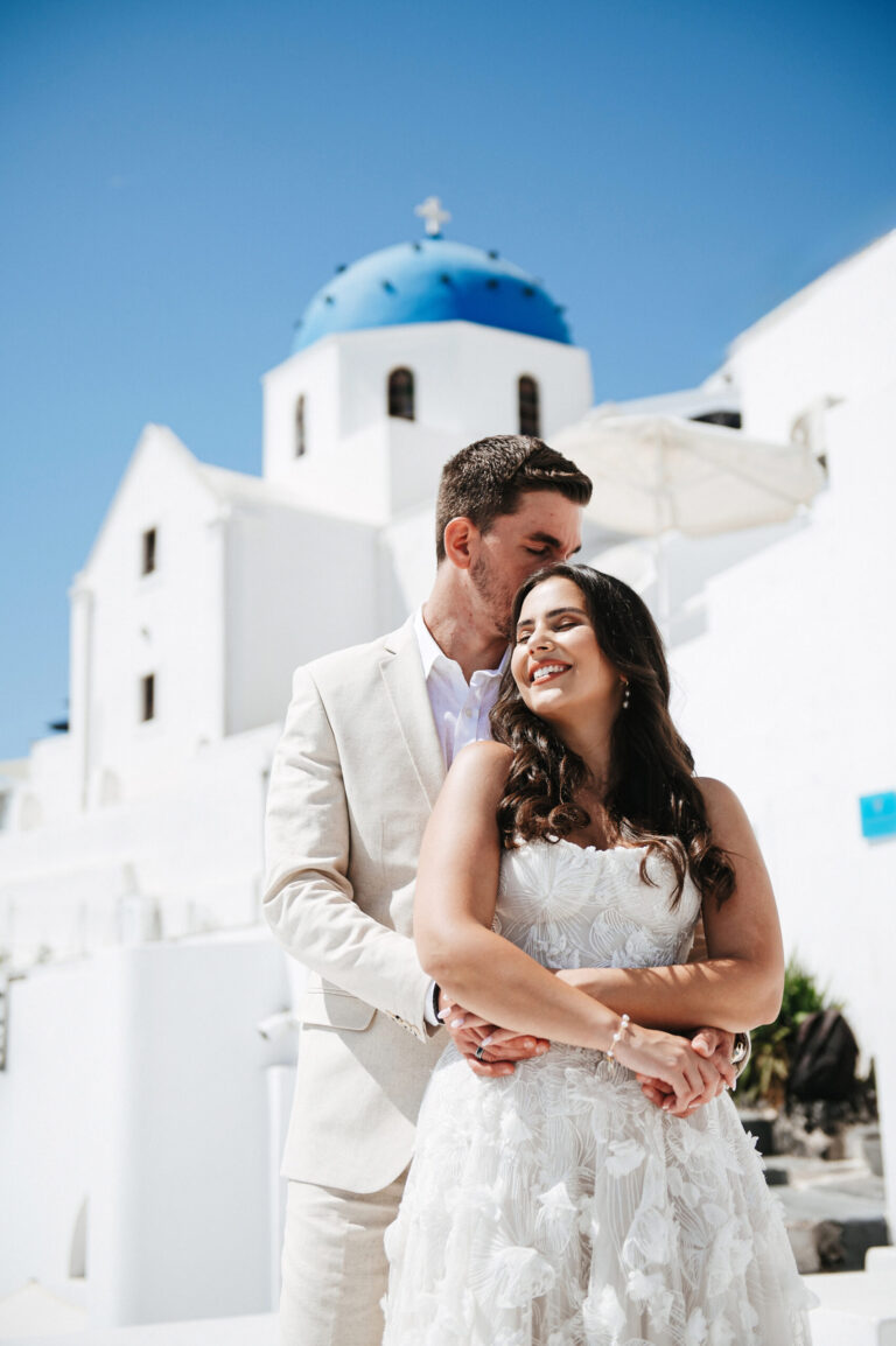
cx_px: 448
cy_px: 673
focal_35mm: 50
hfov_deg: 27.0
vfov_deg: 39.6
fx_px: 1869
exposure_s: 1/4000
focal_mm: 50
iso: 100
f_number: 3.2
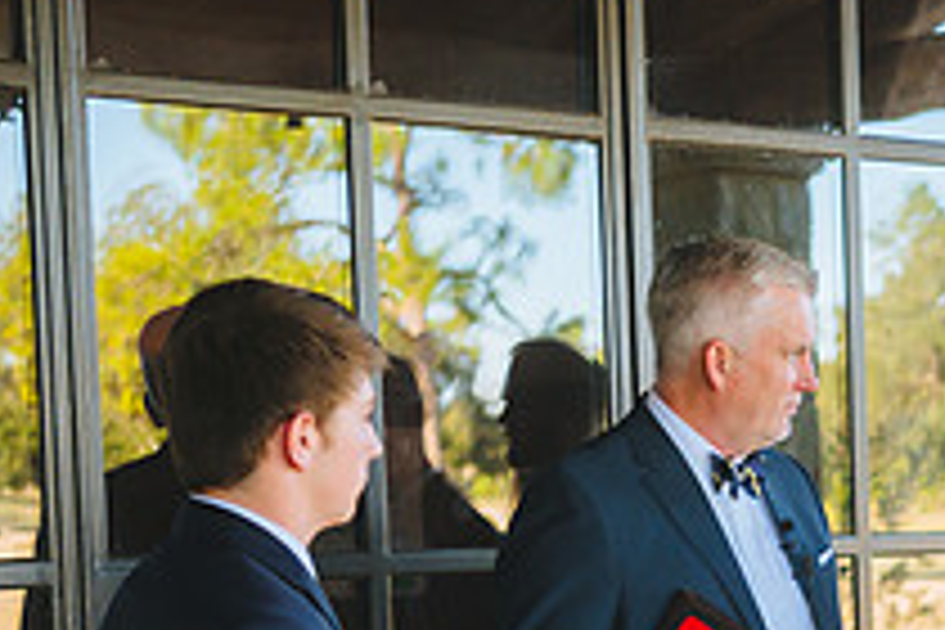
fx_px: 3019
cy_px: 729
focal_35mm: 115
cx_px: 1152
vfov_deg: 11.7
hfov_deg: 17.0
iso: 800
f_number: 2.8
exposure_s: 1/640
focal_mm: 40
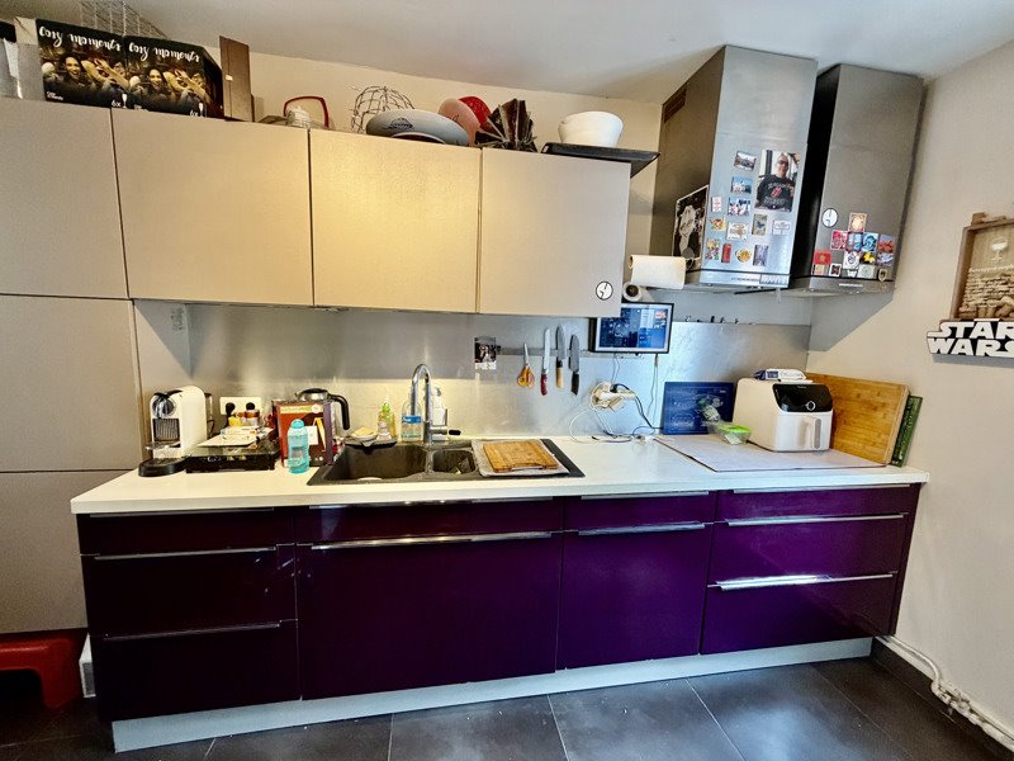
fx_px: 410
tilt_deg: -7.0
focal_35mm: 14
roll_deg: -1.3
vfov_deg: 85.7
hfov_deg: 102.1
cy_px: 380
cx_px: 507
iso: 400
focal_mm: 2.22
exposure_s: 1/59
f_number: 2.2
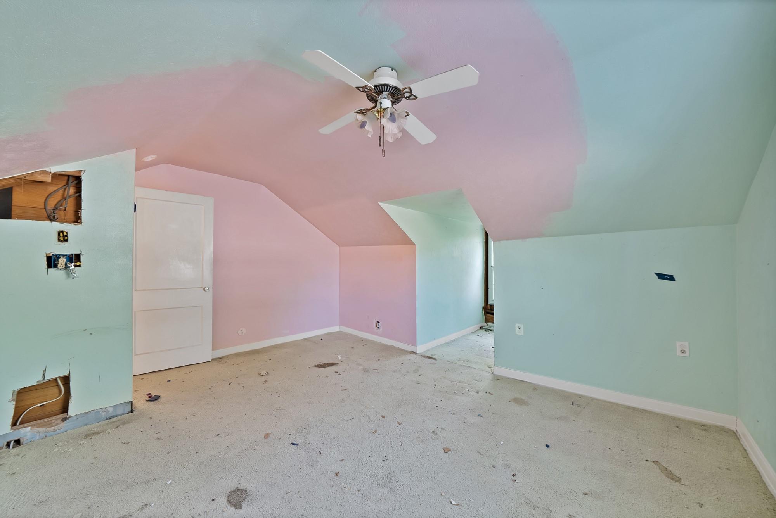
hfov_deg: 112.6
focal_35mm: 12
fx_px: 259
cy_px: 259
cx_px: 388
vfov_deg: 90.1
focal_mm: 12
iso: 640
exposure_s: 2.5
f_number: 9
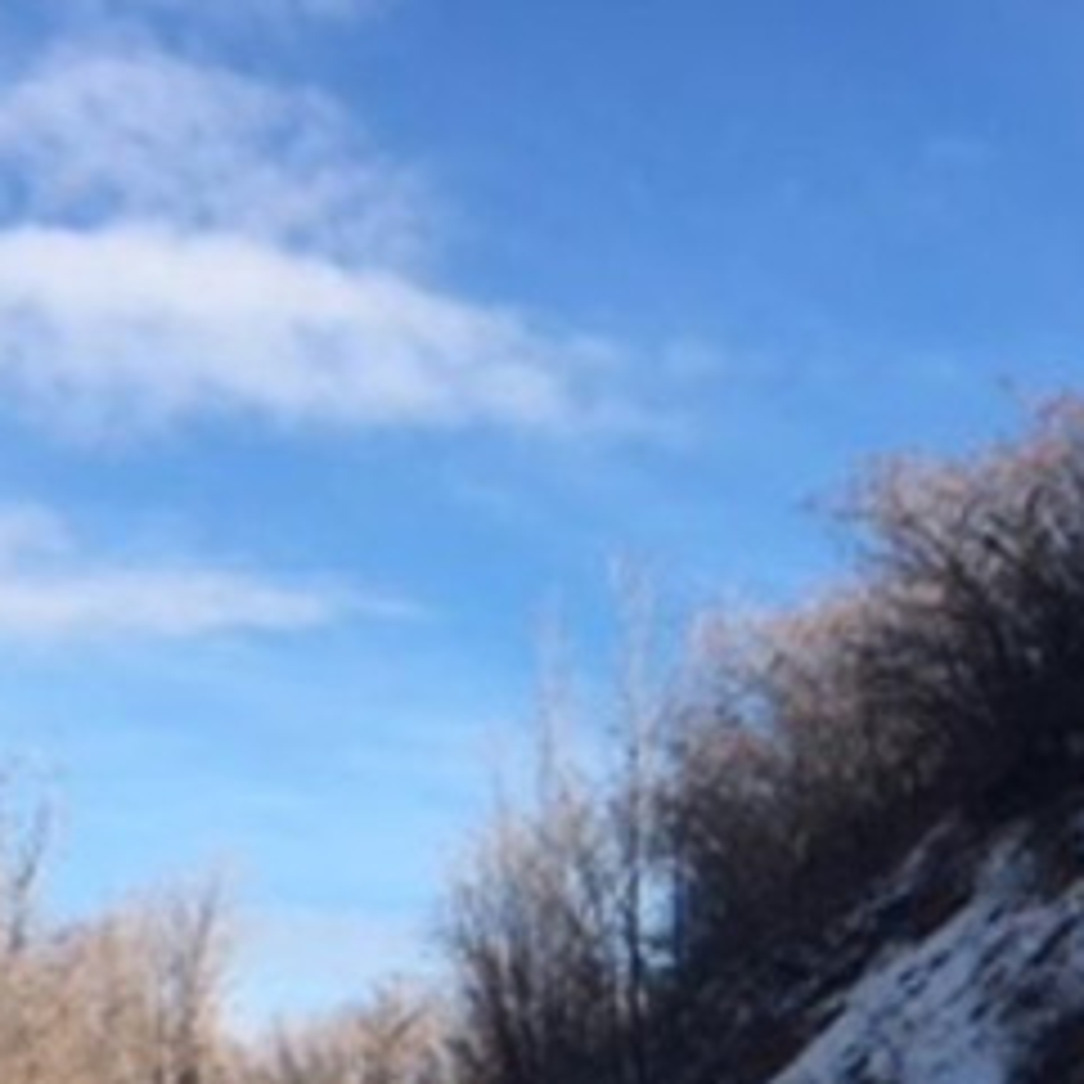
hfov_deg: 16.0
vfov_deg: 15.4
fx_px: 3862
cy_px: 1331
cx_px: 594
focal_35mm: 109
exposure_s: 1/950
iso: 25
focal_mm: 4.15
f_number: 2.2
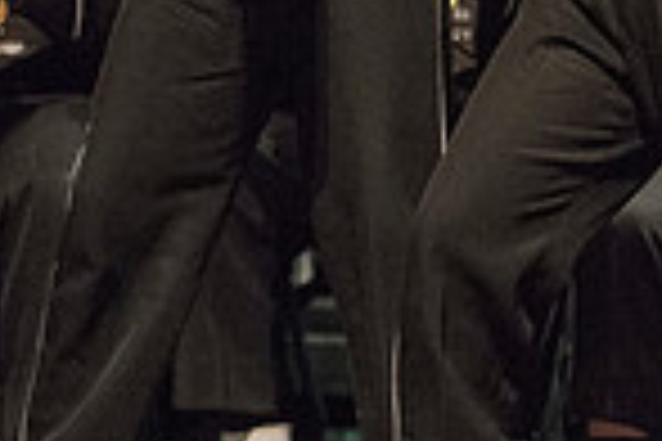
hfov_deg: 1.7
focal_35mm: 1180
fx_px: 21697
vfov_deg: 1.2
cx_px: 1121
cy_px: -65
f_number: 2.8
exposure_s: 1/500
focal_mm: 300
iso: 4000
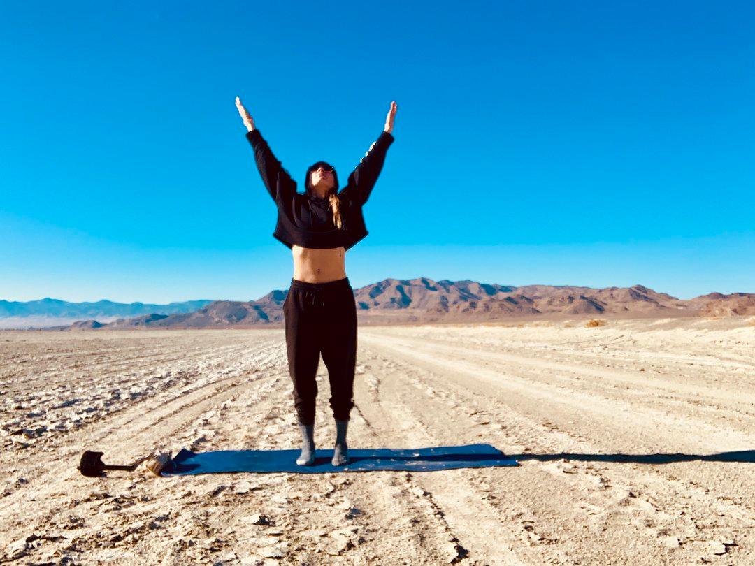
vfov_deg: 44.2
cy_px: 283
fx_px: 698
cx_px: 378
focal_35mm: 32
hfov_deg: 56.8
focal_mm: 2.87
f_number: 2.2
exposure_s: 1/1832
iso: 20
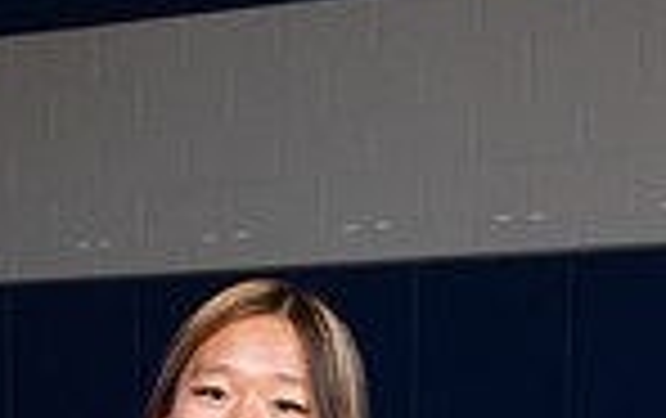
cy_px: 971
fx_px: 2927
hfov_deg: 13.0
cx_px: 194
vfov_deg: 7.7
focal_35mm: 161
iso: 500
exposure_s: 1/320
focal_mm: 52
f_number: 7.1
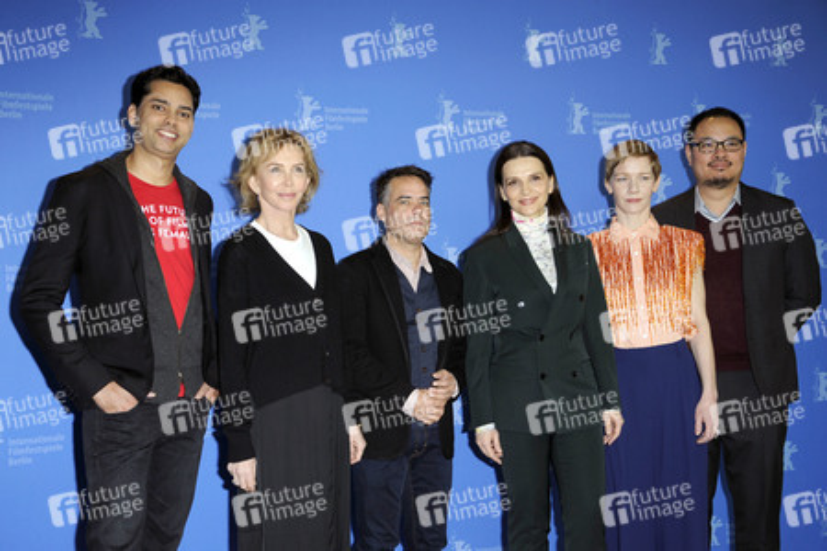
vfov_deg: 27.0
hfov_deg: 39.6
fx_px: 1149
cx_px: 414
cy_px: 276
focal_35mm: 50
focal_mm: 50
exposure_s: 1/200
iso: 800
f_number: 6.3
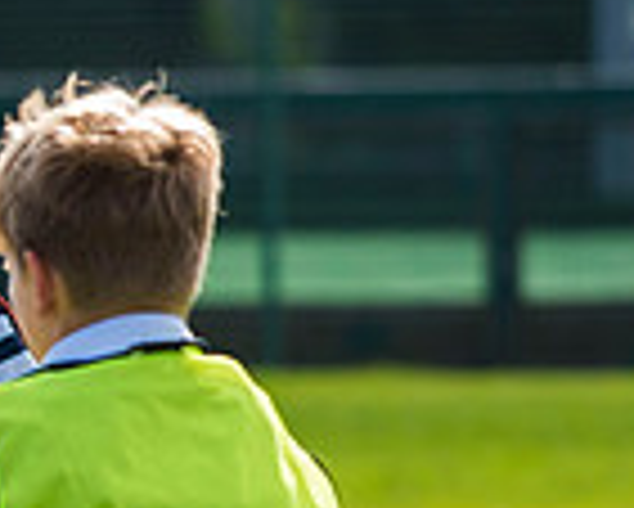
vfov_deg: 1.8
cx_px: -356
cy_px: 476
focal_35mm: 864
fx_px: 16223
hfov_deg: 2.2
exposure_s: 1/1600
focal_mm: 175
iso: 250
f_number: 4
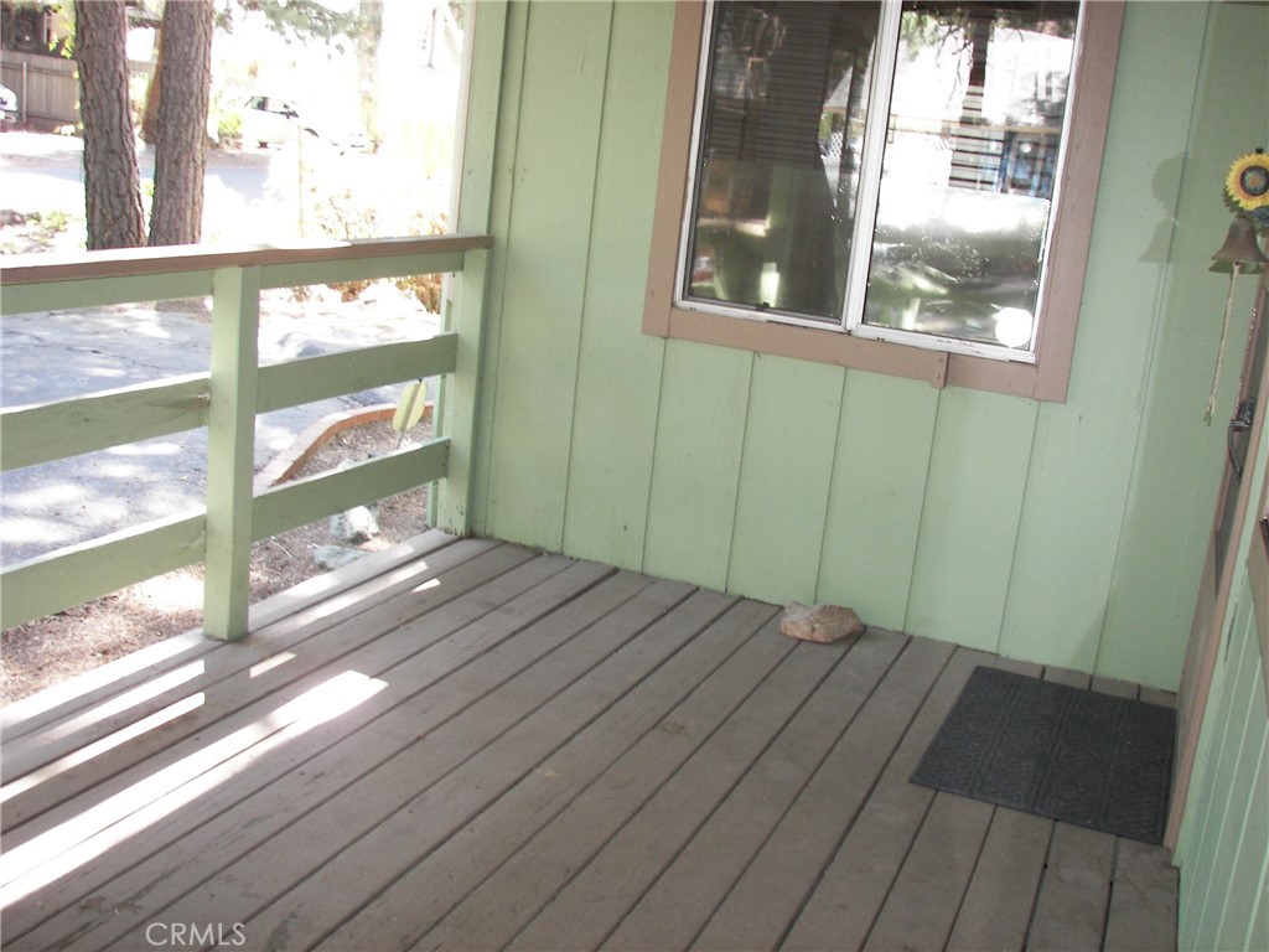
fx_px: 1320
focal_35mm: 36
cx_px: 634
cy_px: 476
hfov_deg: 51.4
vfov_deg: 39.7
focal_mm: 6
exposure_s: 1/30
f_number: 2.8
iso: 100
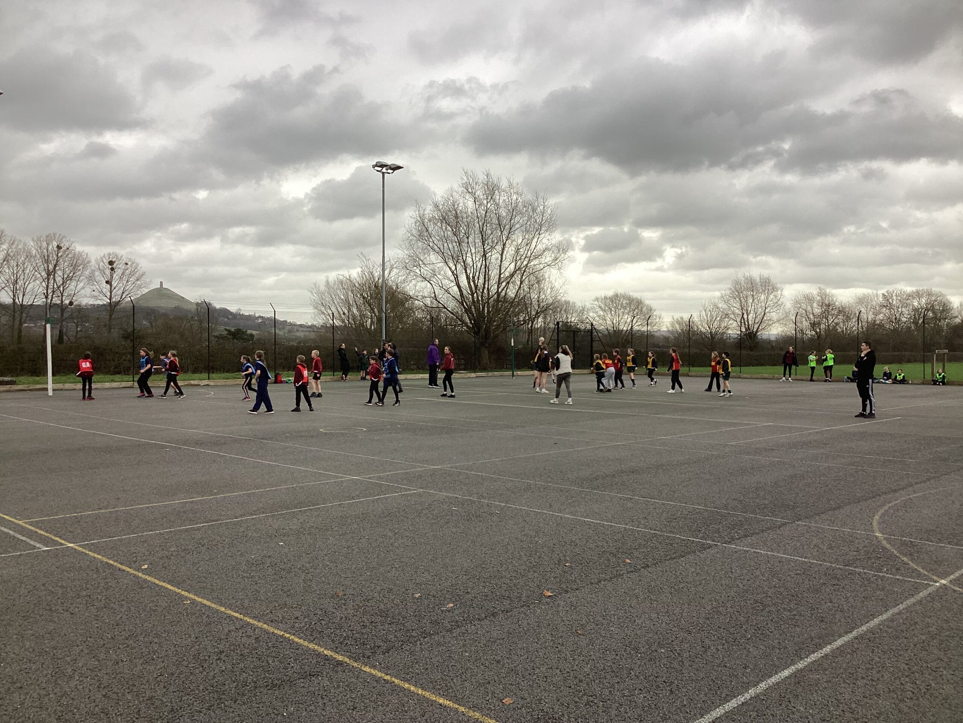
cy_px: 362
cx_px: 482
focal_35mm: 31
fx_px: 862
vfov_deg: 45.4
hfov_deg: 58.4
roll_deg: +0.1
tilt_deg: -1.8
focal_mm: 3.3
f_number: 2.4
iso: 32
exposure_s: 1/100
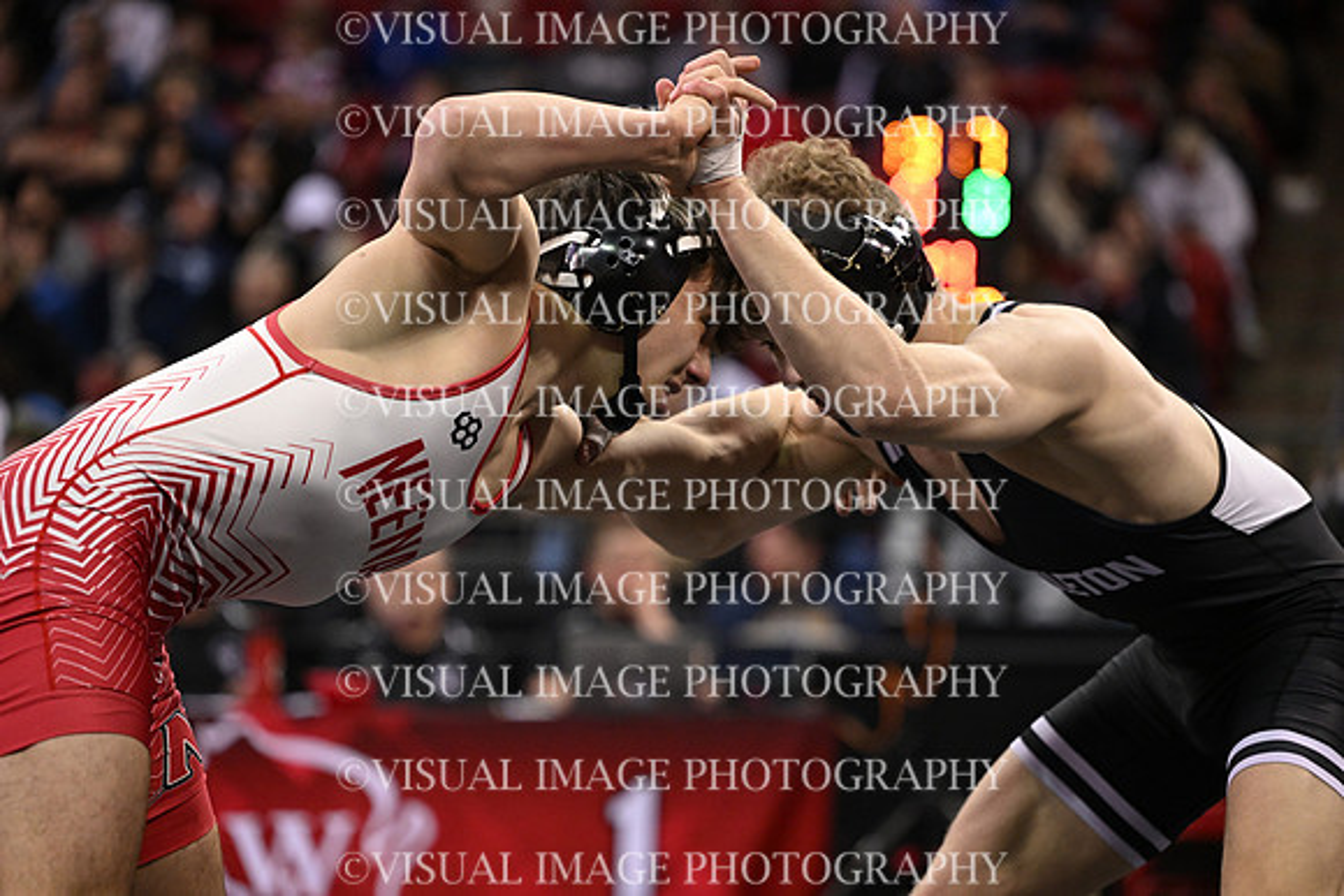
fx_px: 5601
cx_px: 672
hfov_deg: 13.7
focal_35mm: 150
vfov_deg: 9.2
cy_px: 448
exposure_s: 1/1000
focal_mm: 150
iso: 4000
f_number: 3.2
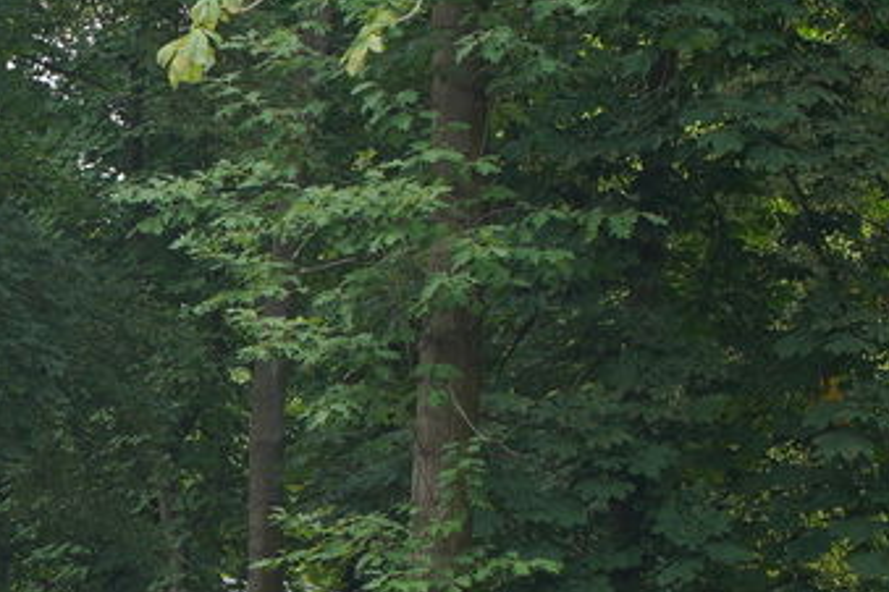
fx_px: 8395
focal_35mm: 340
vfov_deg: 4.0
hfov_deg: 6.0
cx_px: -283
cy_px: 657
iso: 100
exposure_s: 1/80
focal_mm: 75
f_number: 4
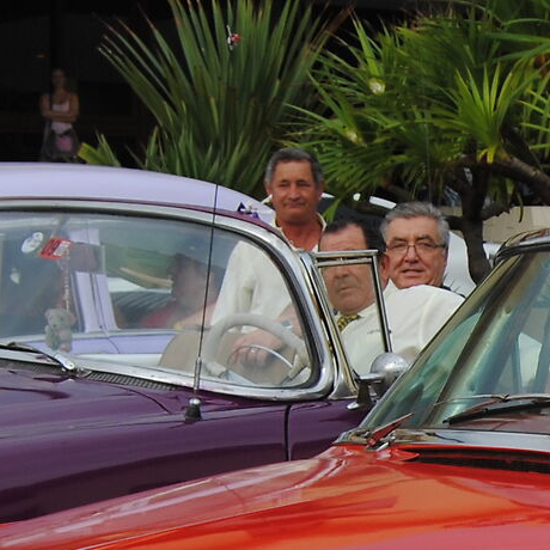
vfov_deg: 10.8
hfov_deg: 10.7
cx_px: 721
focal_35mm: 160
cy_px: 597
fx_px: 2876
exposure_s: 1/200
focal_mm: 24
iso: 100
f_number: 7.1
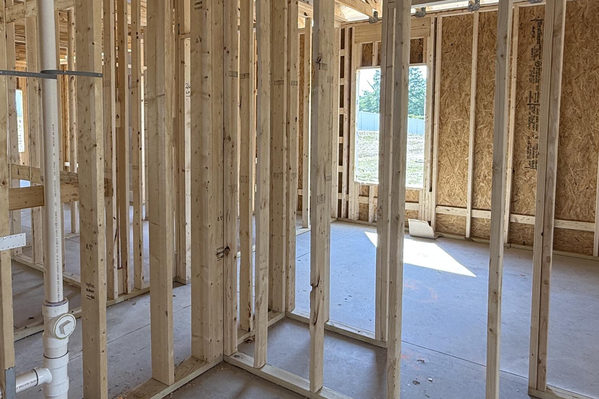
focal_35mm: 28
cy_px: 148
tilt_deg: -3.1
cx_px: 249
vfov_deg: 46.0
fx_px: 466
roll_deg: -0.7
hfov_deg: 65.0
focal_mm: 2.22
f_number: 2.2
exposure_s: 1/140
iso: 64
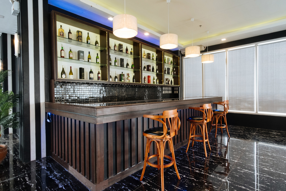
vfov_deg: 67.4
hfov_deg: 90.0
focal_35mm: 18
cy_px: 96
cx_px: 143
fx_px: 143
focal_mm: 12
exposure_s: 1/20
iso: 1000
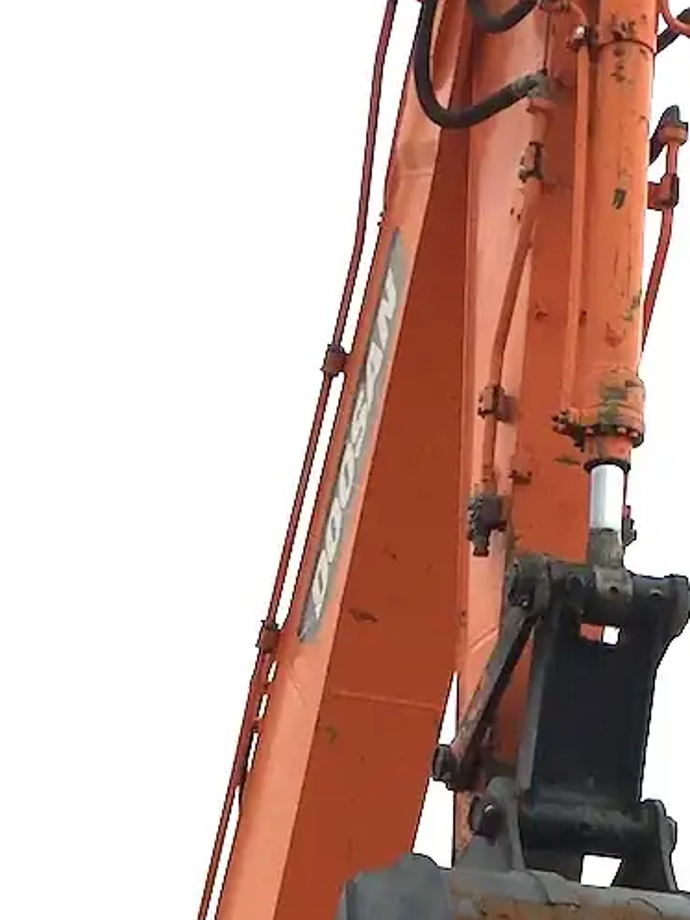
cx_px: 433
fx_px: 2975
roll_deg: -1.0
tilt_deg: +13.9
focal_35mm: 112
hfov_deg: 13.2
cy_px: 1179
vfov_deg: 16.6
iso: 25
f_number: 2.2
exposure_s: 1/1748
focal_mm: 4.15
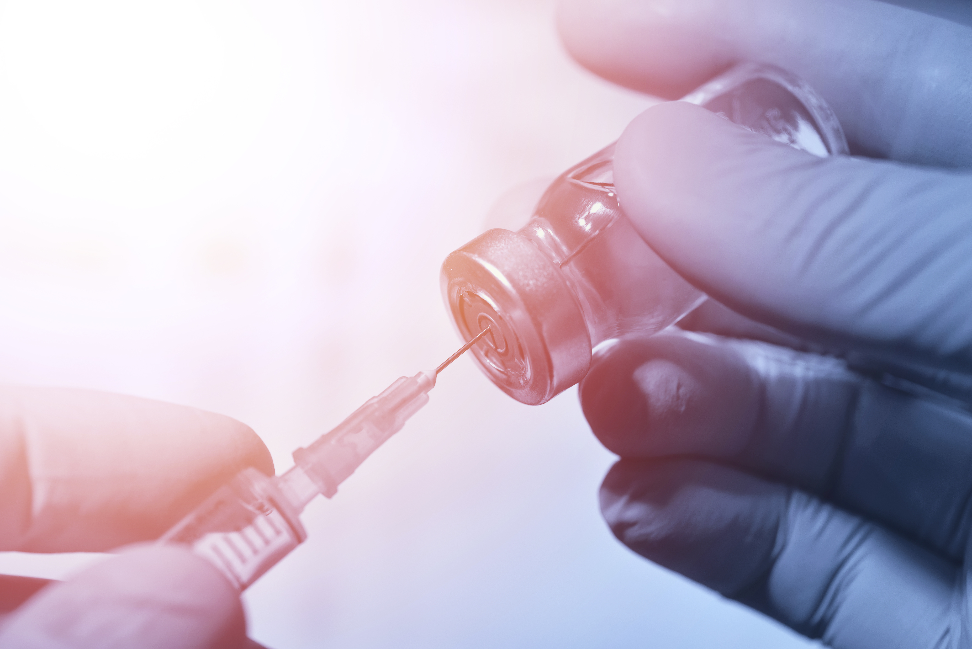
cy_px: 324
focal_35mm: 60
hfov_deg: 33.4
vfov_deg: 22.6
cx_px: 486
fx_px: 1621
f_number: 5.6
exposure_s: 1/50
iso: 200
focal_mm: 60
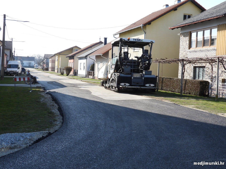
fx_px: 326
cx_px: 113
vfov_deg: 29.1
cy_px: 84
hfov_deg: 38.2
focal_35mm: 50
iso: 100
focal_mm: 9
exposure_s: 1/640
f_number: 3.2
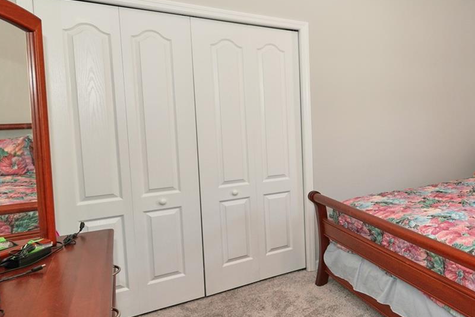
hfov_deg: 55.2
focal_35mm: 28
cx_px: 442
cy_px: 142
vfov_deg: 46.3
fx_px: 369
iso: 400
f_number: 4
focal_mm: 14
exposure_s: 1/200
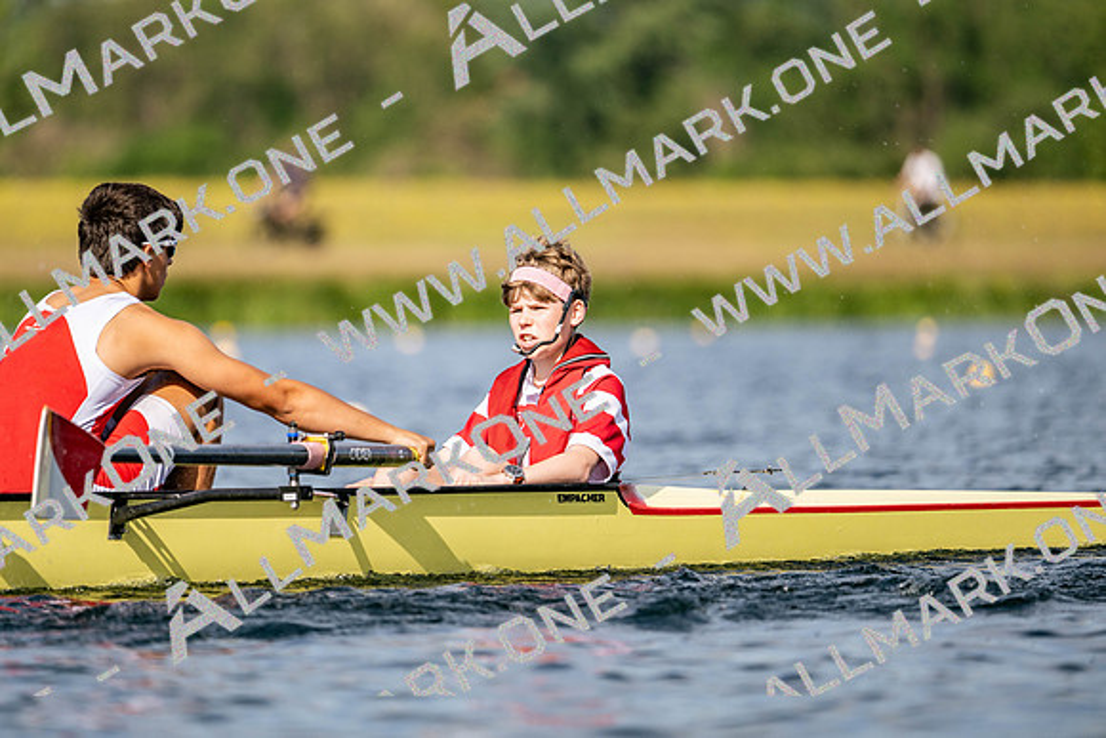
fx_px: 12291
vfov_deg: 3.4
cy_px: 369
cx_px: 553
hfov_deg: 5.2
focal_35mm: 400
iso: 160
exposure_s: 1/2500
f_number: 4.5
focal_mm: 400
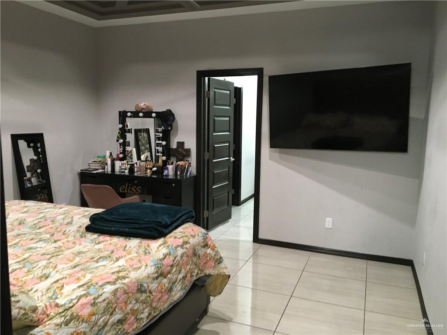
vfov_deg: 48.2
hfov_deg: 61.7
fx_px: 374
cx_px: 224
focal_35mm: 29
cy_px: 168
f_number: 2.2
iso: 200
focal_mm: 4.15
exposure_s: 1/17
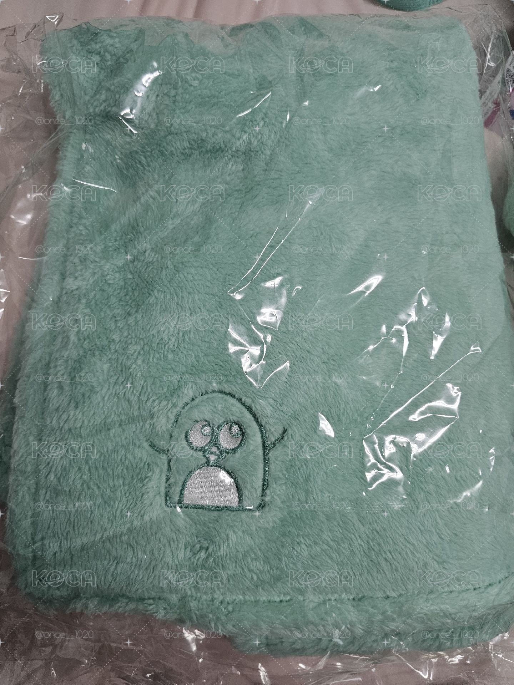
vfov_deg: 73.9
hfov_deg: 58.9
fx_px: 455
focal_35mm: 23
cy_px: 342
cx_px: 257
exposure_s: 1/120
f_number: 1.7
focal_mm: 6.3
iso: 250
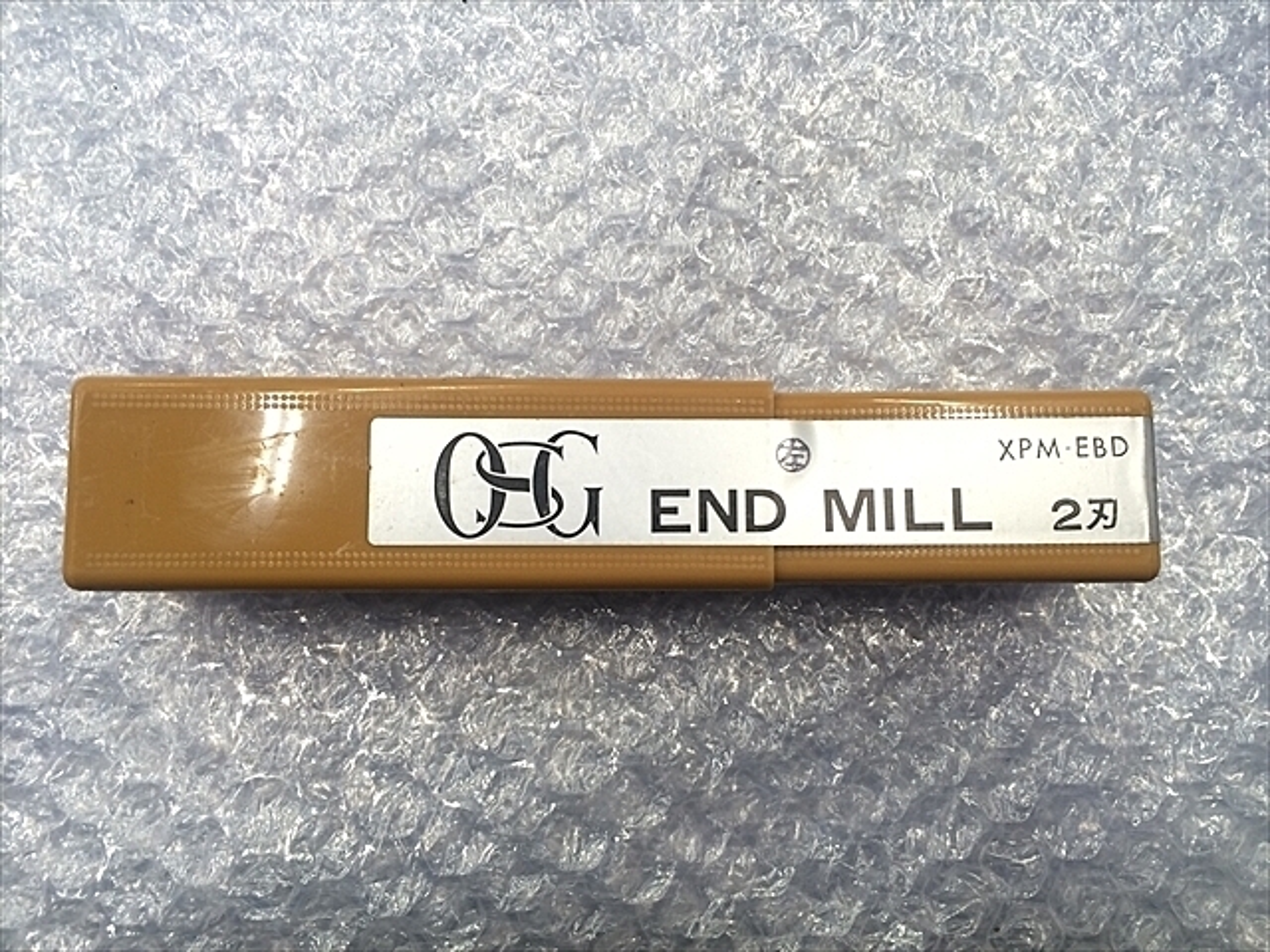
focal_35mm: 29
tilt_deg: -85.3
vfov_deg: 48.2
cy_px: 476
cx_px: 635
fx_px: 1064
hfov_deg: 61.7
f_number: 2.2
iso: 64
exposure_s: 1/30
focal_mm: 4.15
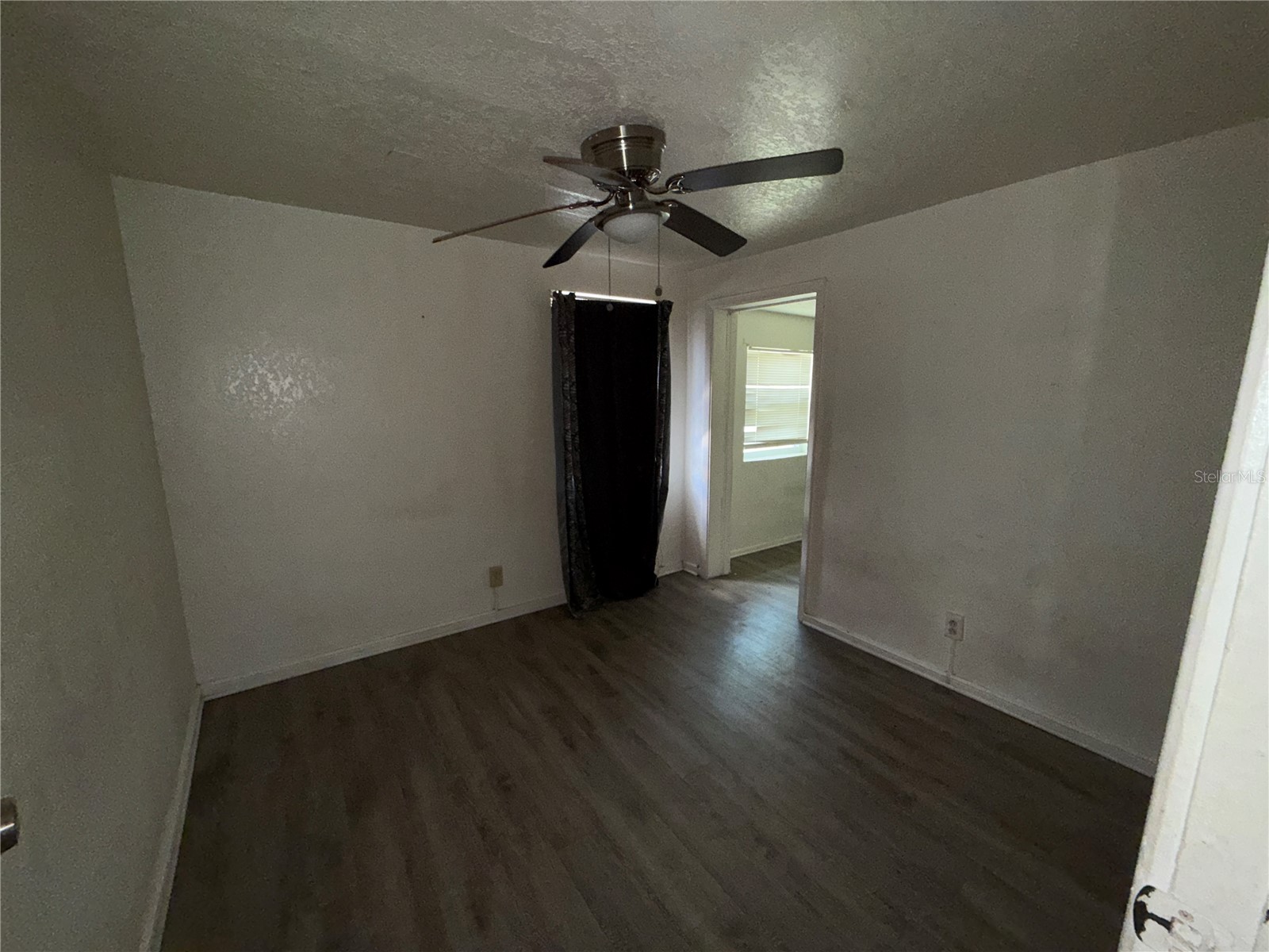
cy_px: 476
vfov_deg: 85.7
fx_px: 513
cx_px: 634
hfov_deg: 102.1
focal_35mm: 14
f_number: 2.2
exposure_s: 1/60
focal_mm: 2.22
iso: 100
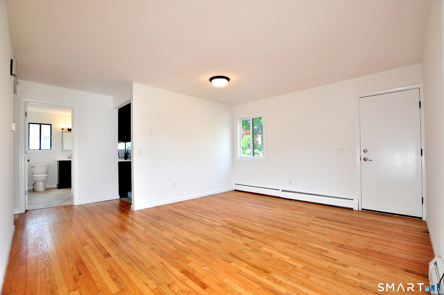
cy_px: 148
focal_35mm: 15
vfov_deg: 77.2
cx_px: 222
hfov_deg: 100.5
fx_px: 185
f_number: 5
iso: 200
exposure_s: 1/100
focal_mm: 10
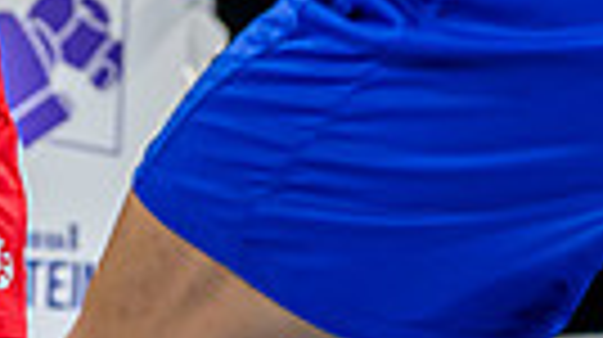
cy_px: -518
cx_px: -77
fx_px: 5398
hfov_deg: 6.4
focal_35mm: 338
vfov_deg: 3.5
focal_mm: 64
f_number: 3.5
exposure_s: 1/1250
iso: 2000
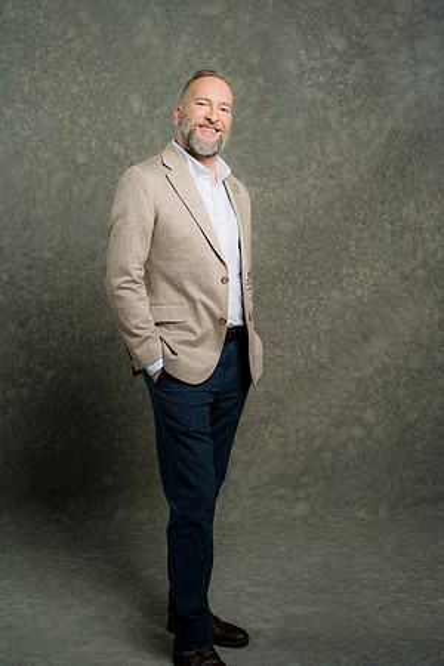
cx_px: 222
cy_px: 333
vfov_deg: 36.2
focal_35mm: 55
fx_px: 1017
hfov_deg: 24.6
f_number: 4
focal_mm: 55
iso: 125
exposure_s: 1/160
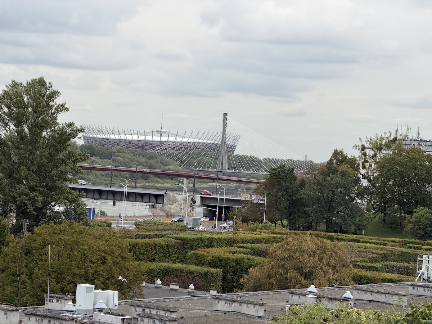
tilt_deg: +0.3
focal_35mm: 100
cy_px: 162
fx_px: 1248
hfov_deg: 19.6
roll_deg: -3.7
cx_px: 216
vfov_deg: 14.8
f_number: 2.8
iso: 50
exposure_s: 1/638
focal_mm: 16.89
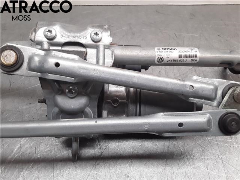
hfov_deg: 63.4
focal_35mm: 28
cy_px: 90
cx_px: 120
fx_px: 194
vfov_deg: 49.7
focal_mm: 2.91
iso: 100
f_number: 1.9
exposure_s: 1/117
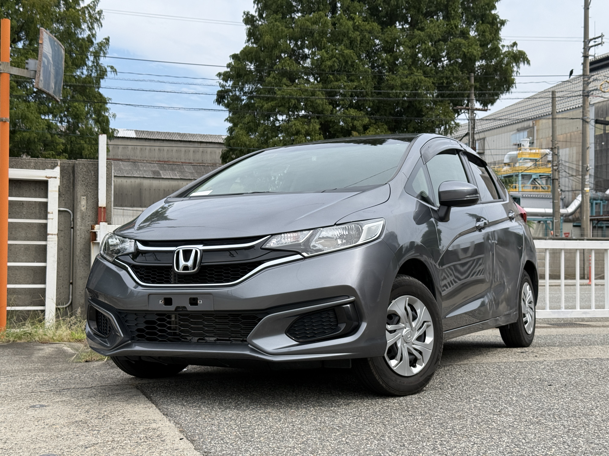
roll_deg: +0.1
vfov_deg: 30.3
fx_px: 844
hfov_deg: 39.7
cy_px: 228
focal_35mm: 48
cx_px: 304
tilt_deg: +2.2
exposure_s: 1/3534
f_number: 1.78
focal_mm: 6.76
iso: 80
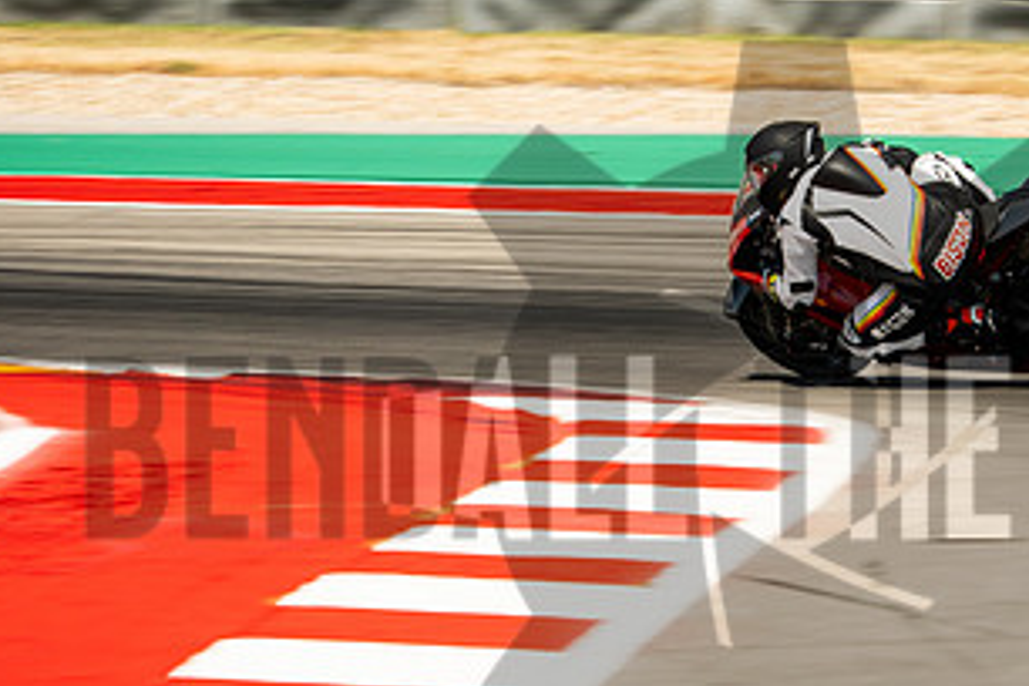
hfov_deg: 2.6
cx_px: 794
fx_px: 22779
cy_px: 452
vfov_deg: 1.7
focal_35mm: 797
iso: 160
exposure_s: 1/160
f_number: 9
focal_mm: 280
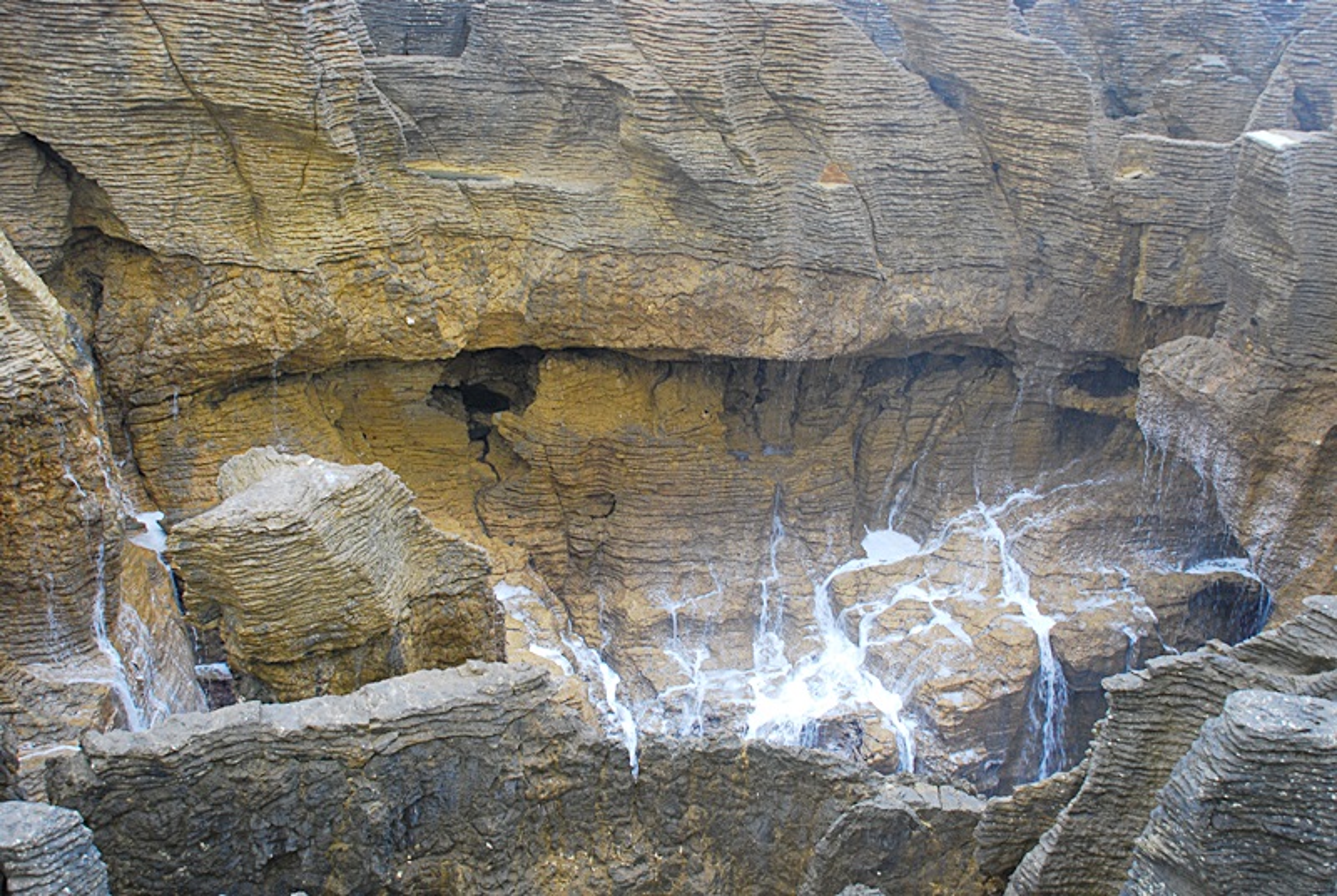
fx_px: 1451
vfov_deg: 34.3
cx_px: 668
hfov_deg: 49.5
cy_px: 448
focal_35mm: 39
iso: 400
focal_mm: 26
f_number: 5.6
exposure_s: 1/80
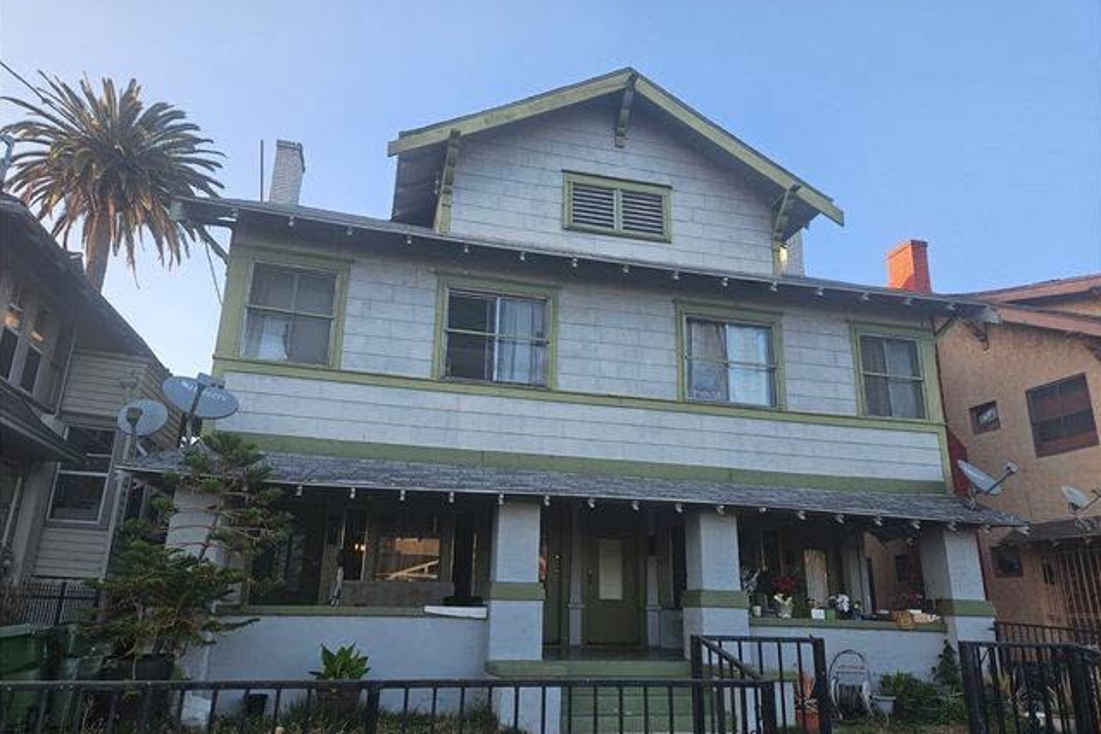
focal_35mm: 24
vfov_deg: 53.1
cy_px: 389
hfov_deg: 73.8
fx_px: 734
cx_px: 550
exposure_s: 1/205
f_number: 1.8
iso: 25
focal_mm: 5.4
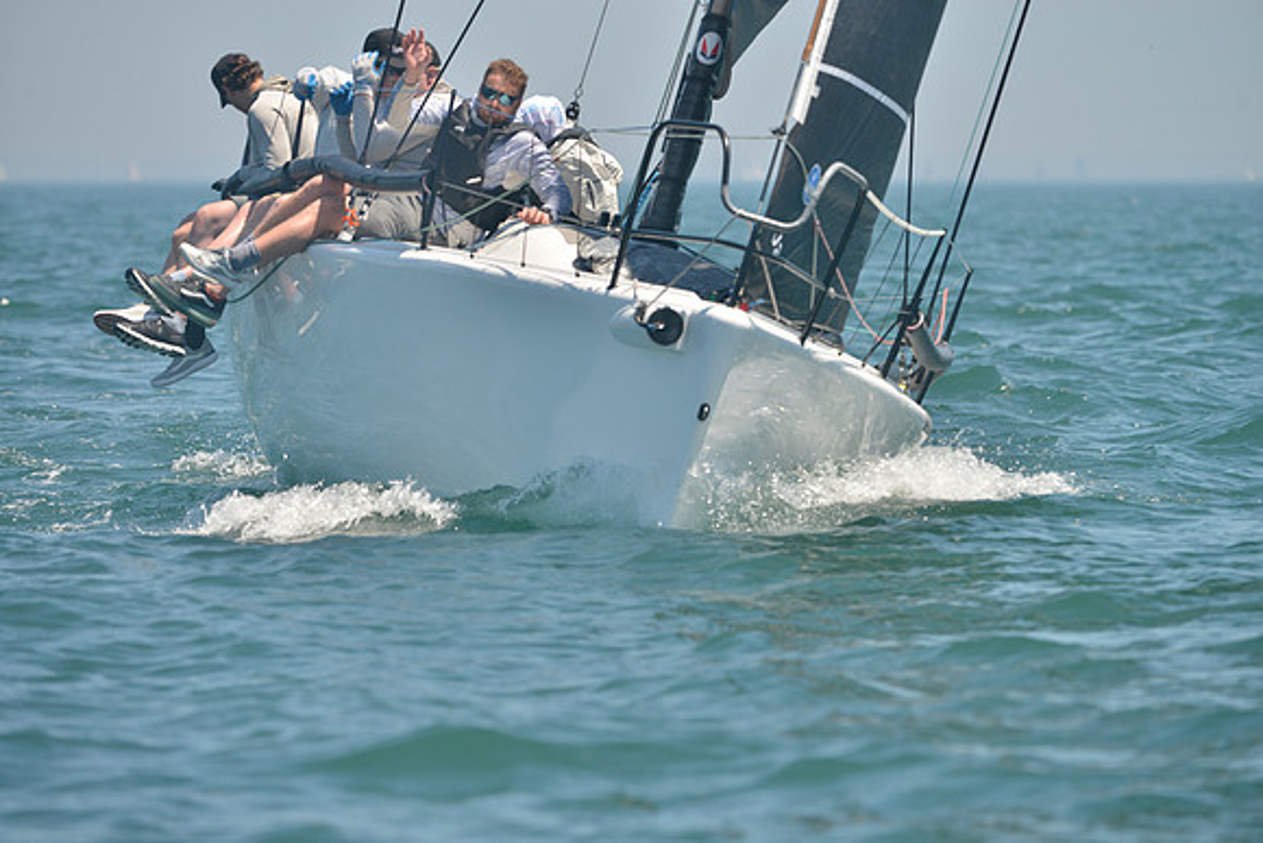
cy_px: 422
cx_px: 632
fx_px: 7720
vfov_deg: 6.2
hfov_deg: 9.4
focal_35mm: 220
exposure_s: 1/1000
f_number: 7.1
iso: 280
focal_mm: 220
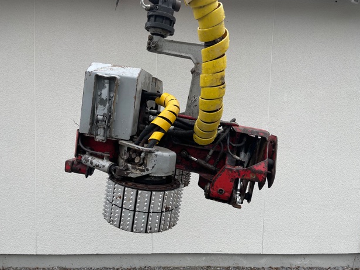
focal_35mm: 27
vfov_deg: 51.3
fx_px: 281
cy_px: 131
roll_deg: -1.4
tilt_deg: -3.9
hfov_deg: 65.3
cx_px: 178
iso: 32
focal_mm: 5.1
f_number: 1.6
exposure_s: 1/374
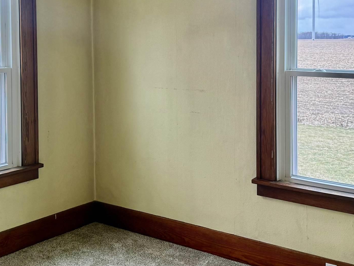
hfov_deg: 36.2
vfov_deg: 27.1
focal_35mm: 53
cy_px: 60
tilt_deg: -1.9
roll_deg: +0.1
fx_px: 542
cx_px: 178
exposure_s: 1/224
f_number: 1.78
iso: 100
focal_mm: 6.76
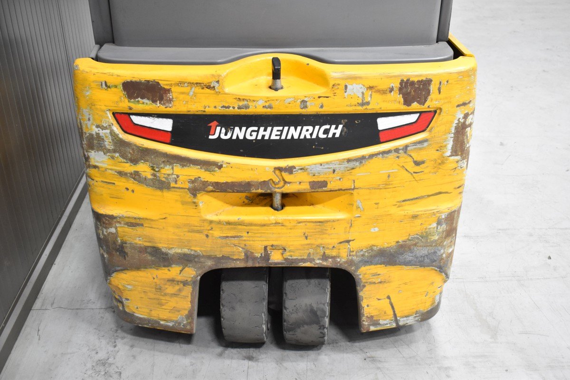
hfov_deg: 51.3
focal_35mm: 38
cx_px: 285
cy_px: 190
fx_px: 594
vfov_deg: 35.5
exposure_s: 1/30
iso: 1600
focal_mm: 25
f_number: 4.5
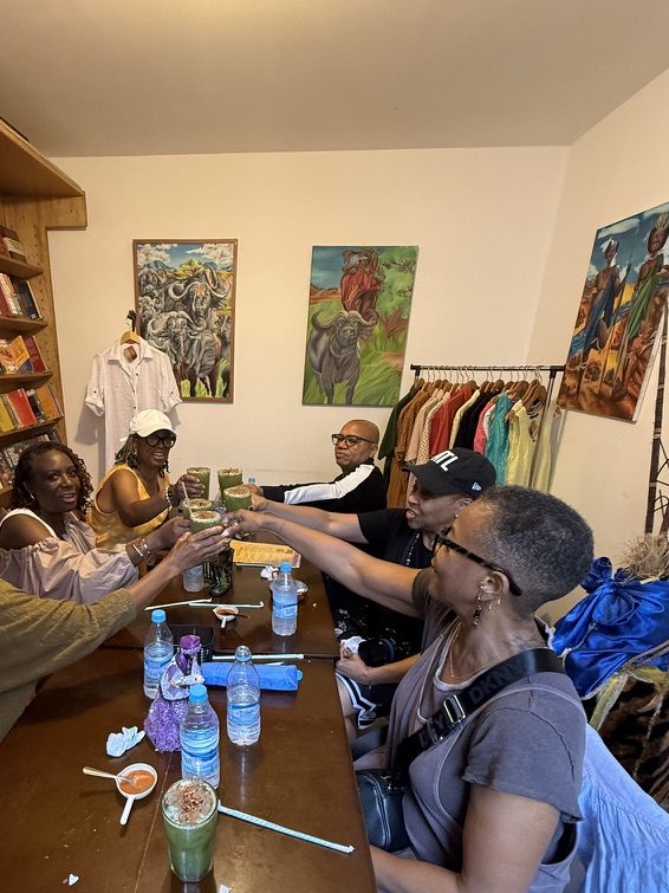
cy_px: 528
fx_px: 490
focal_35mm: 19
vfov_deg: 83.8
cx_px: 227
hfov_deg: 66.9
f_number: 2.2
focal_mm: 2.22
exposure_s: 1/60
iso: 400
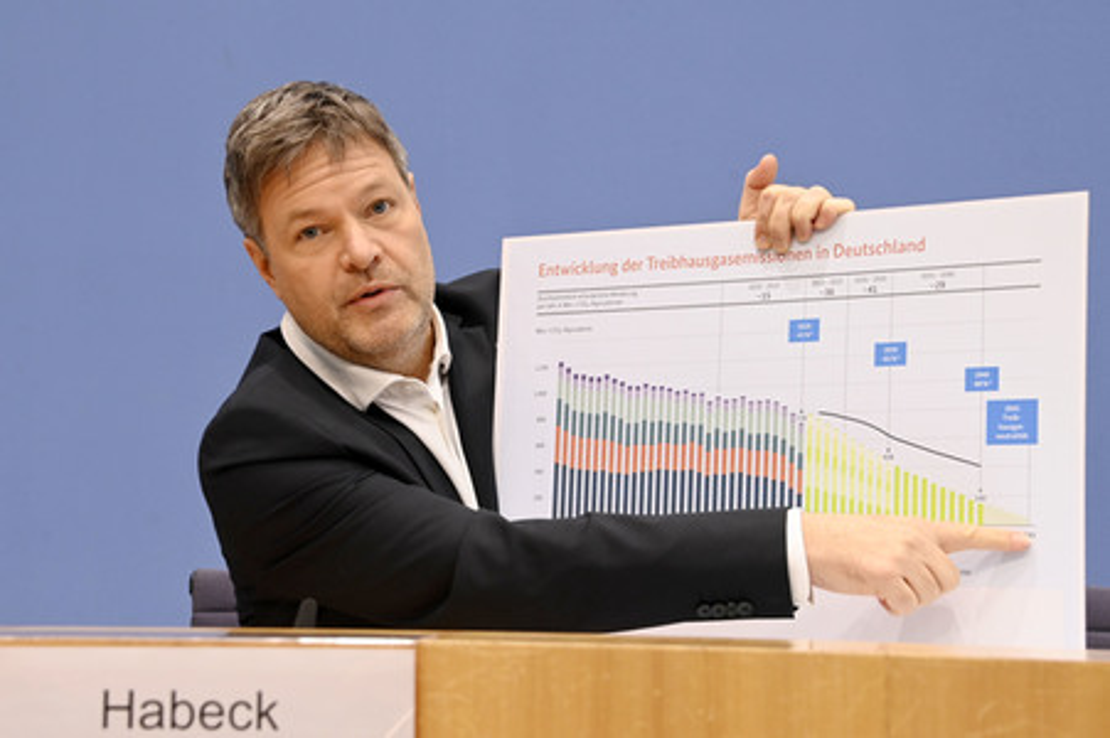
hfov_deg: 28.9
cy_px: 369
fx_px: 2157
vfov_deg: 19.4
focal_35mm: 70
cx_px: 555
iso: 3200
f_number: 5.6
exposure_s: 1/320
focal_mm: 70
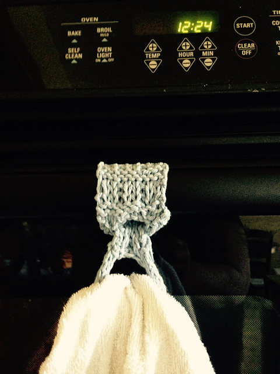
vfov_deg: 55.4
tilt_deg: +0.6
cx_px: 140
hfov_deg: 42.9
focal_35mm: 33
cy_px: 187
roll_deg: -0.6
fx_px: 356
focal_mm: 4.12
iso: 800
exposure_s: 1/15
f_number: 2.4
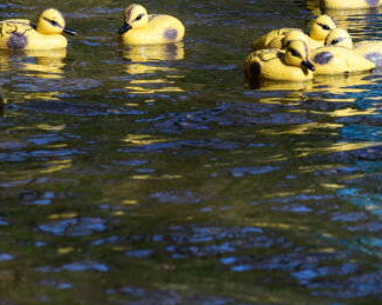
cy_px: -14
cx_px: 479
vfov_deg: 1.7
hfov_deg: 2.2
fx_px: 10070
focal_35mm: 891
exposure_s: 1/320
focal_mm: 300
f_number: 9
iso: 560
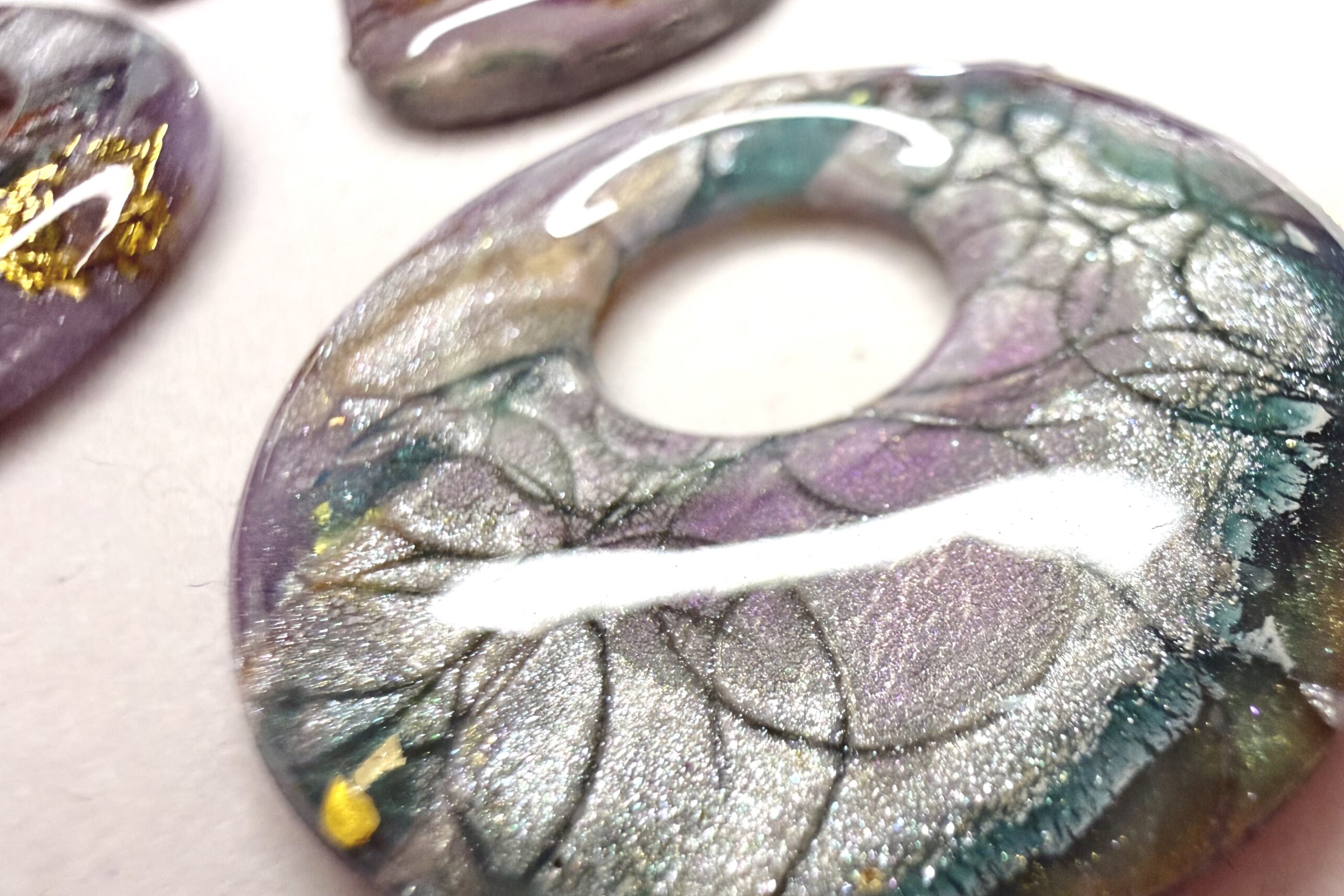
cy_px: 503
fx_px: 933
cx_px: 672
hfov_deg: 71.5
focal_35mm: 25
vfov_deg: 51.2
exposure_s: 1/120
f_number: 2.2
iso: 160
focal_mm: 2.22
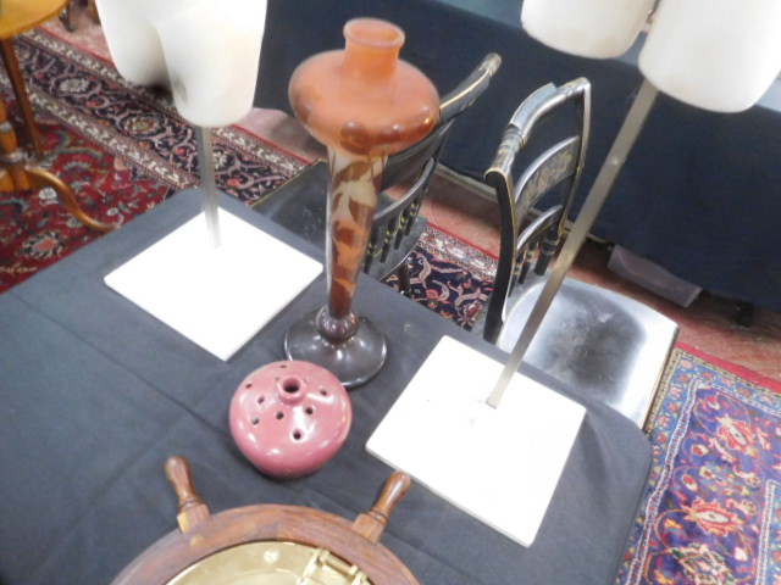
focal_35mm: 25
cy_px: 292
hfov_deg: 69.4
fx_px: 564
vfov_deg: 54.9
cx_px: 390
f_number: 3.4
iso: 720
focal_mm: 4.5
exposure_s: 1/8
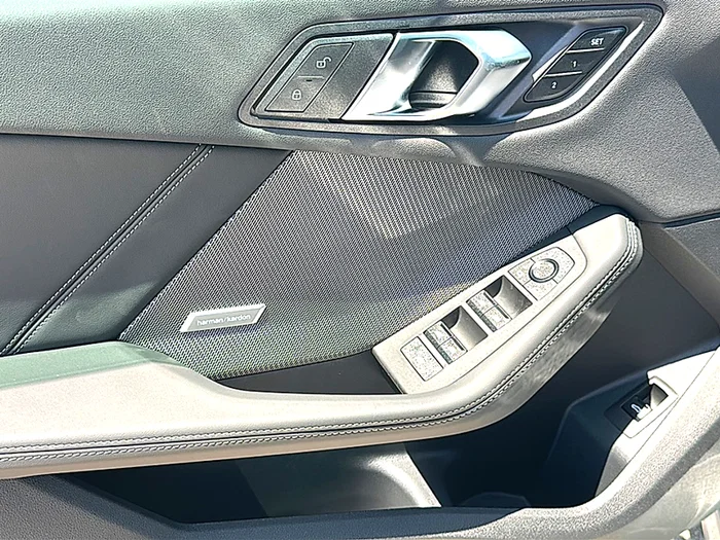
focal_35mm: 39
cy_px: 270
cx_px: 360
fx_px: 811
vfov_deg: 36.8
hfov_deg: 47.9
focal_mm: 6.86
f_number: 1.78
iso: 80
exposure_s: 1/535
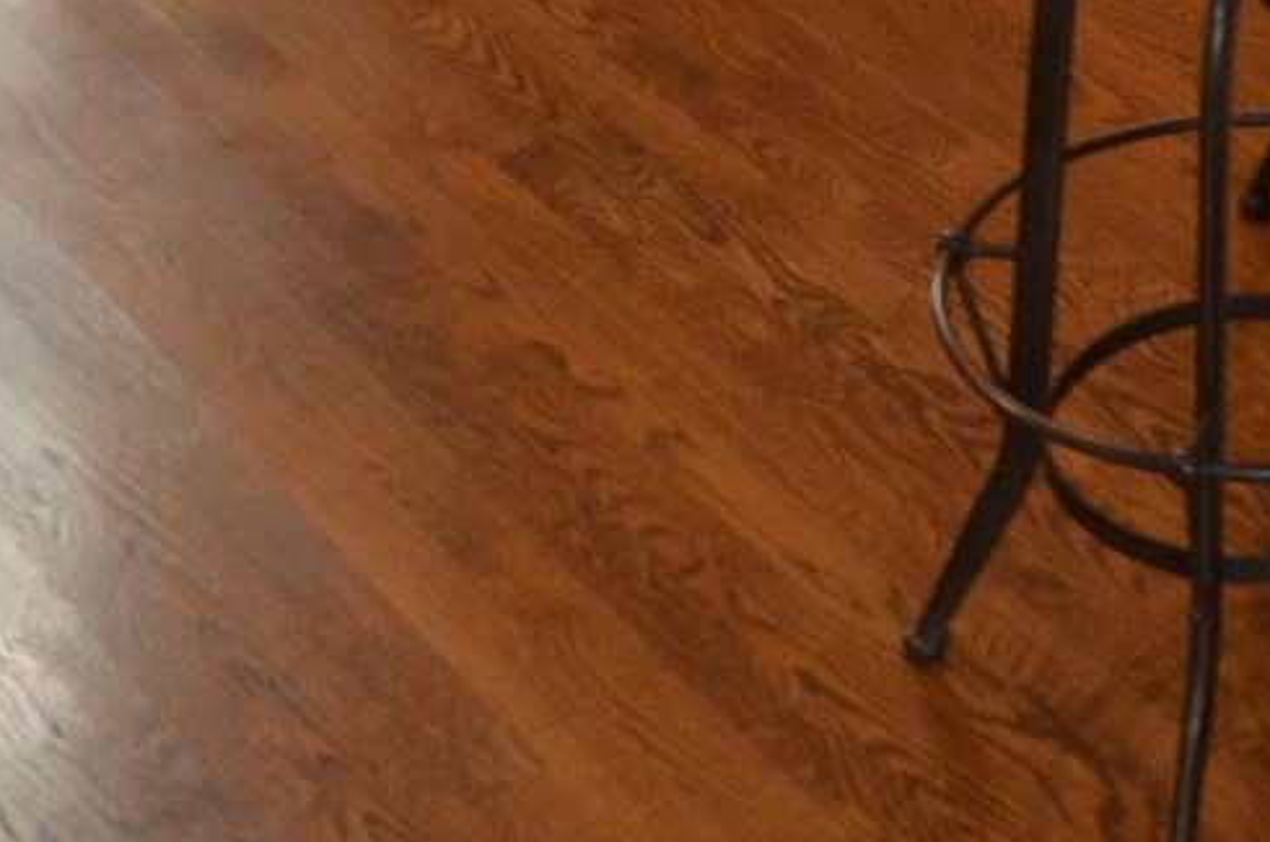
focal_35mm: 94
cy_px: -1477
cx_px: 1384
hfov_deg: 20.7
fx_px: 3311
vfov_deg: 11.0
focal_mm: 10
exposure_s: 1/60
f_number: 4
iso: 450
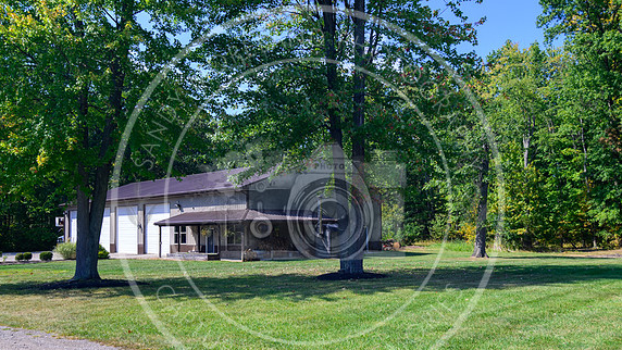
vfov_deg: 34.6
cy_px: 202
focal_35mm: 34
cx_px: 309
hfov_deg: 58.0
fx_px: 561
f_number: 9
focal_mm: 32
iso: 100
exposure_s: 1/100
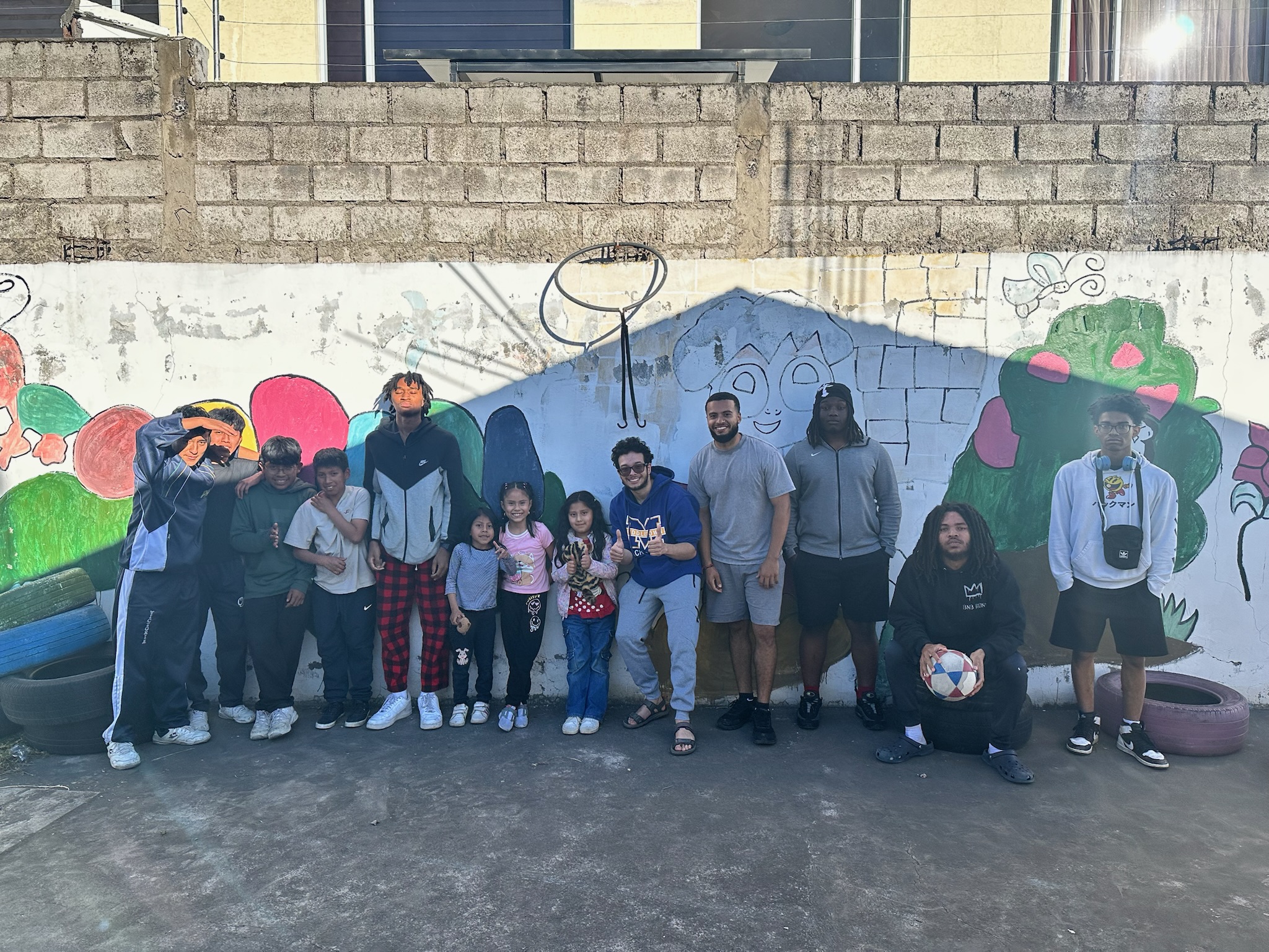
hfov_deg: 71.6
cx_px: 634
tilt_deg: -3.8
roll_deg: -0.1
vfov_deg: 56.8
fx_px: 880
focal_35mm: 24
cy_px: 476
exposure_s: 1/3247
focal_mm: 6.86
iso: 80
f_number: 1.78
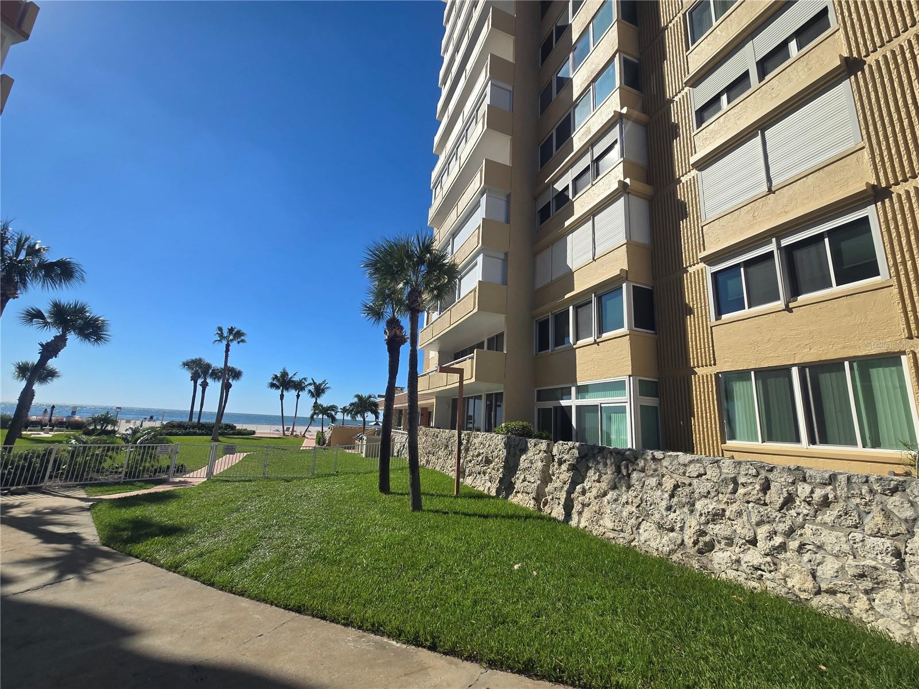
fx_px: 345
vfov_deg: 89.9
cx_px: 460
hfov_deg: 106.2
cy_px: 344
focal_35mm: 13
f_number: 2.2
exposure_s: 1/3464
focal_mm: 2.2
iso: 50
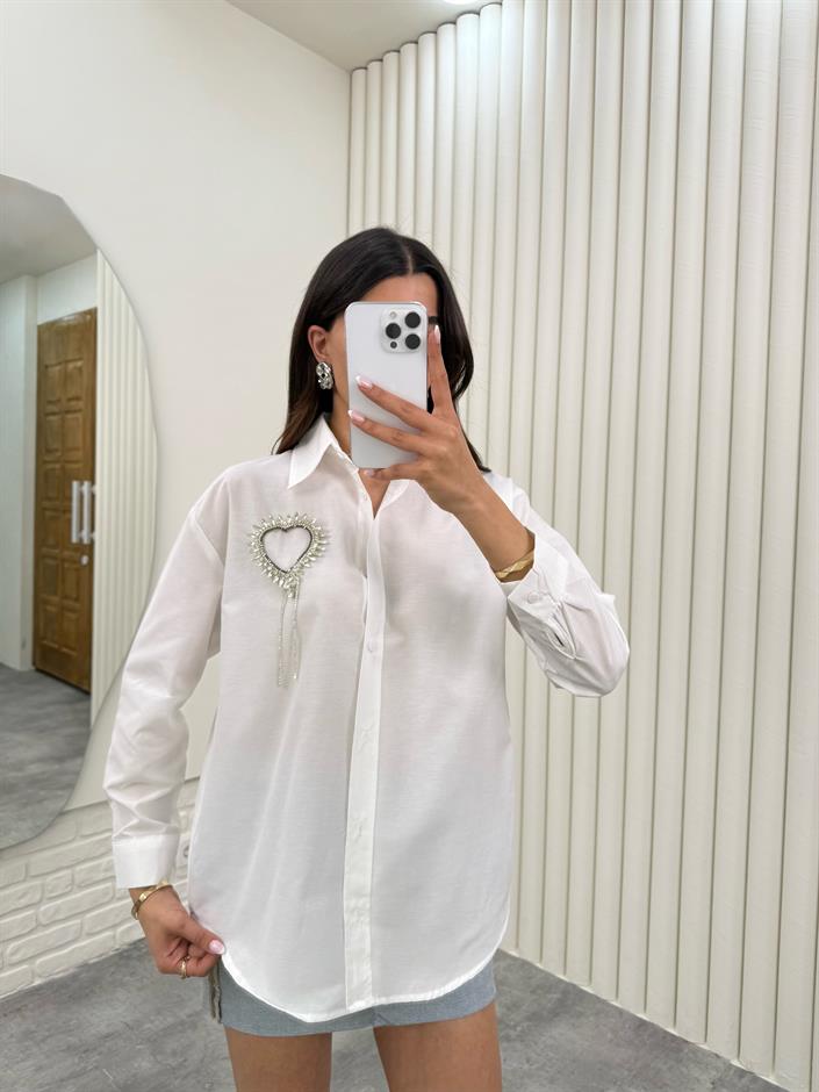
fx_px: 757
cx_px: 410
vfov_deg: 71.6
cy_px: 546
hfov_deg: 56.8
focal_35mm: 24
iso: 80
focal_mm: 6.76
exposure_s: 1/383
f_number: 1.78
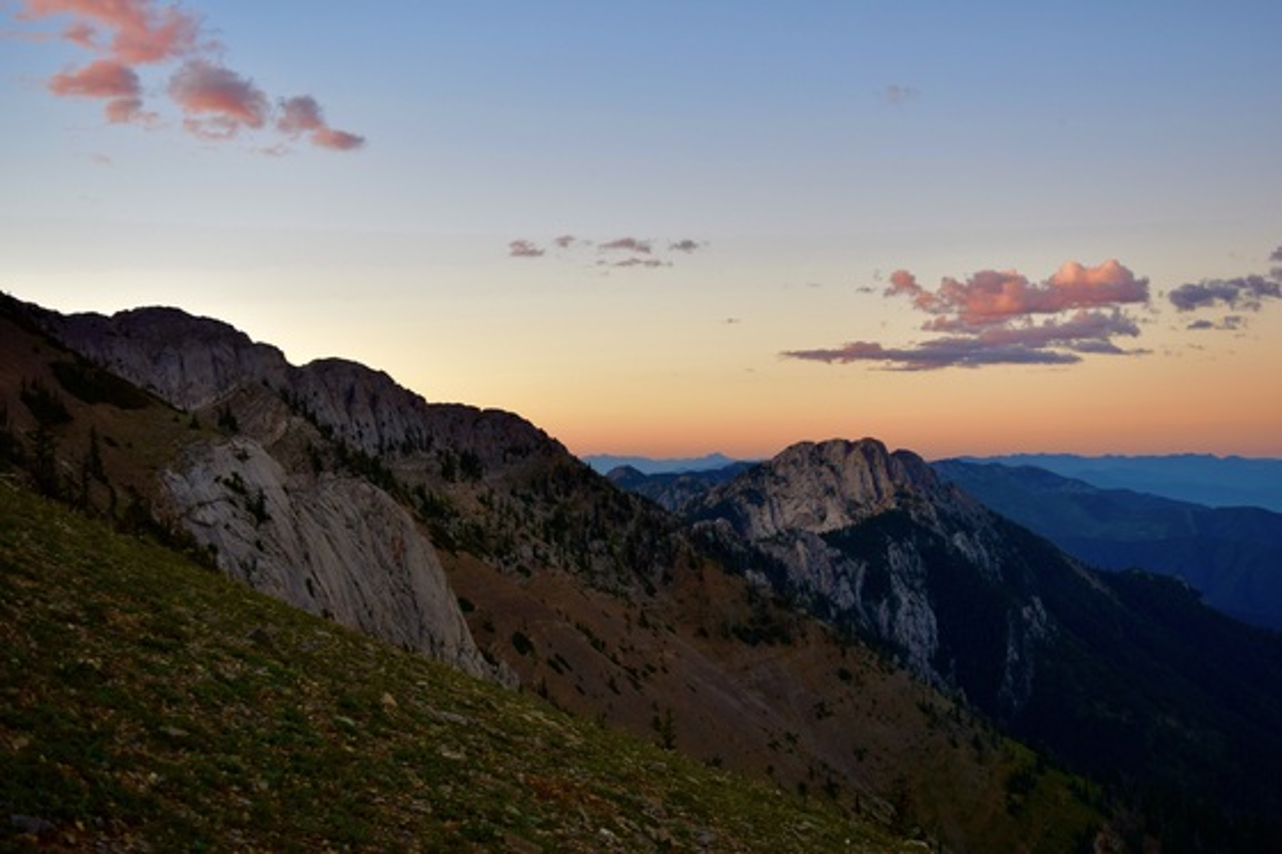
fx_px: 1282
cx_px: 641
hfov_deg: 53.1
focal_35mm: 36
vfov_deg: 36.9
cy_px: 427
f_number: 5
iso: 400
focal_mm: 24
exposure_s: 1/100
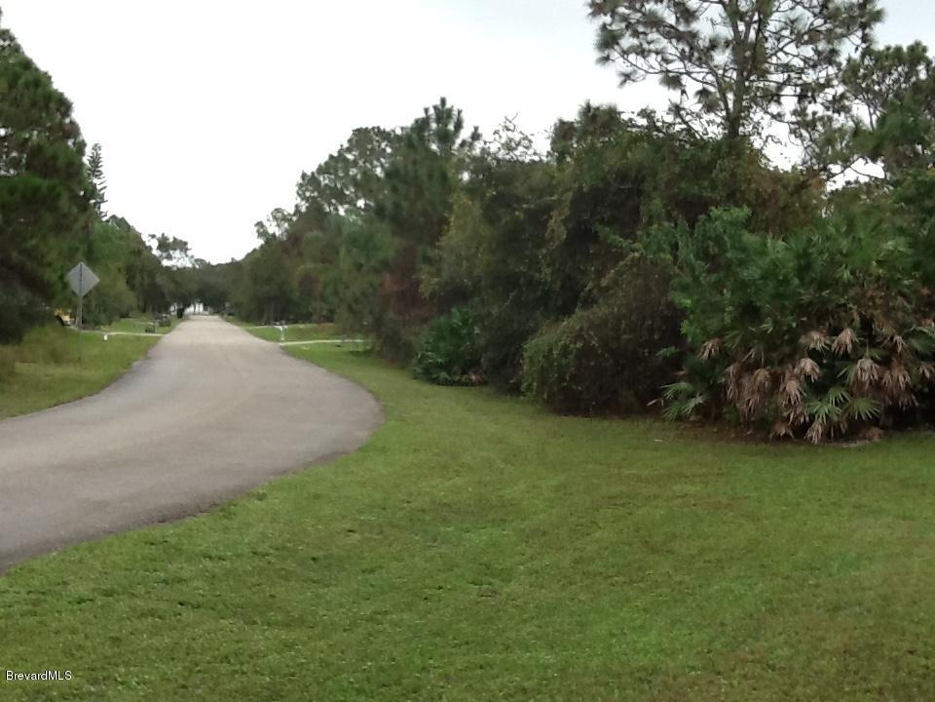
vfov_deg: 32.9
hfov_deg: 42.9
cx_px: 468
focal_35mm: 44
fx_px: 1188
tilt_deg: -1.8
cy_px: 351
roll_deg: -3.2
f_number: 2.4
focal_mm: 2.03
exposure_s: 1/227
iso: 40
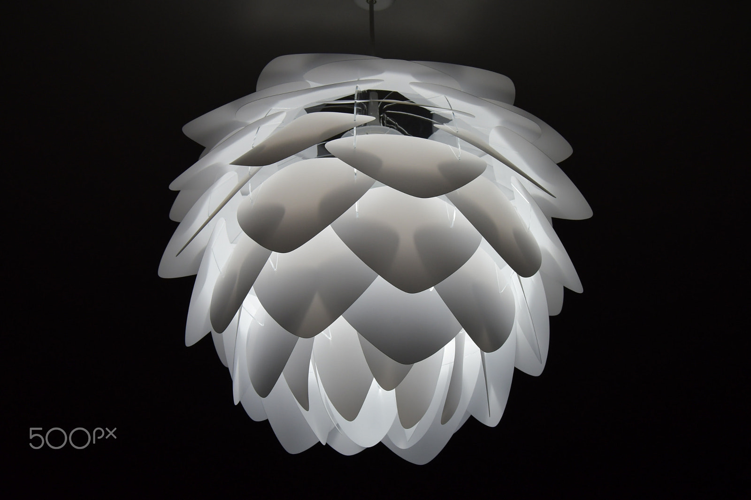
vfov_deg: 12.7
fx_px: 2252
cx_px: 376
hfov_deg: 18.9
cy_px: 250
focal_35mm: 108
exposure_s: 1/250
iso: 640
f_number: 8
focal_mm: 72
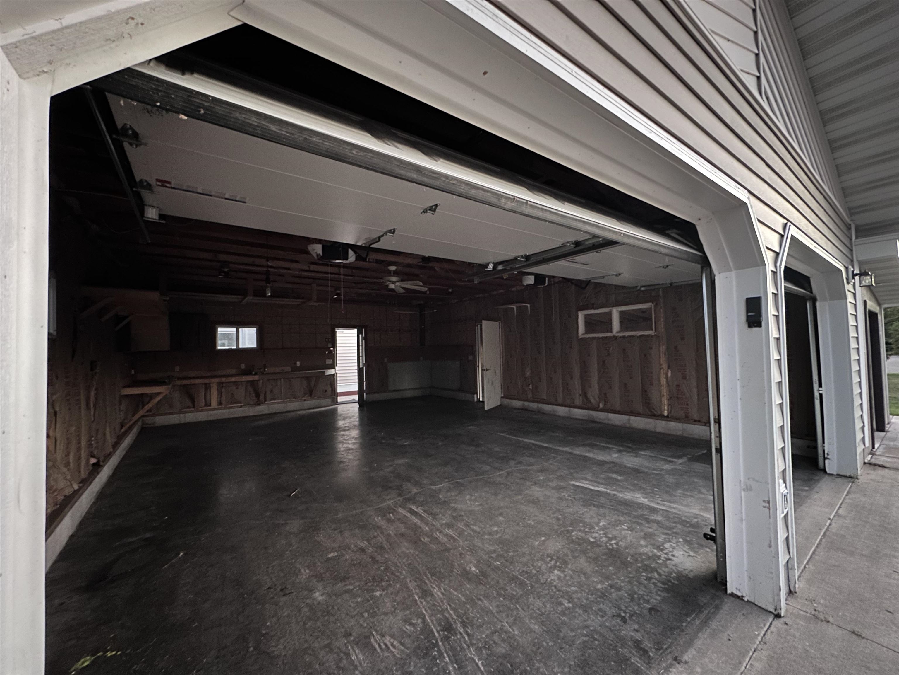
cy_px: 338
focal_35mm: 14
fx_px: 364
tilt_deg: +1.1
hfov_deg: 102.1
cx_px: 450
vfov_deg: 85.7
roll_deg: +1.0
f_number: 2.2
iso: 640
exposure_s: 1/12
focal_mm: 2.22
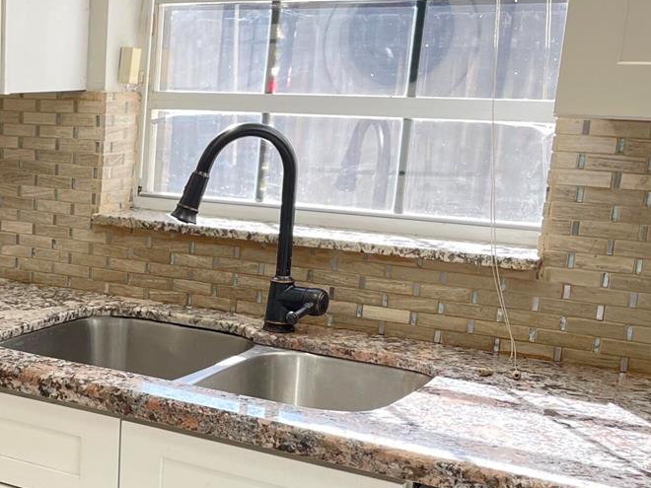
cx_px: -24
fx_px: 1185
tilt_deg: -14.0
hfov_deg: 28.5
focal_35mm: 63
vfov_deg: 23.1
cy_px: 359
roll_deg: -0.5
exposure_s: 1/120
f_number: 1.6
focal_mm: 4.2
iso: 80
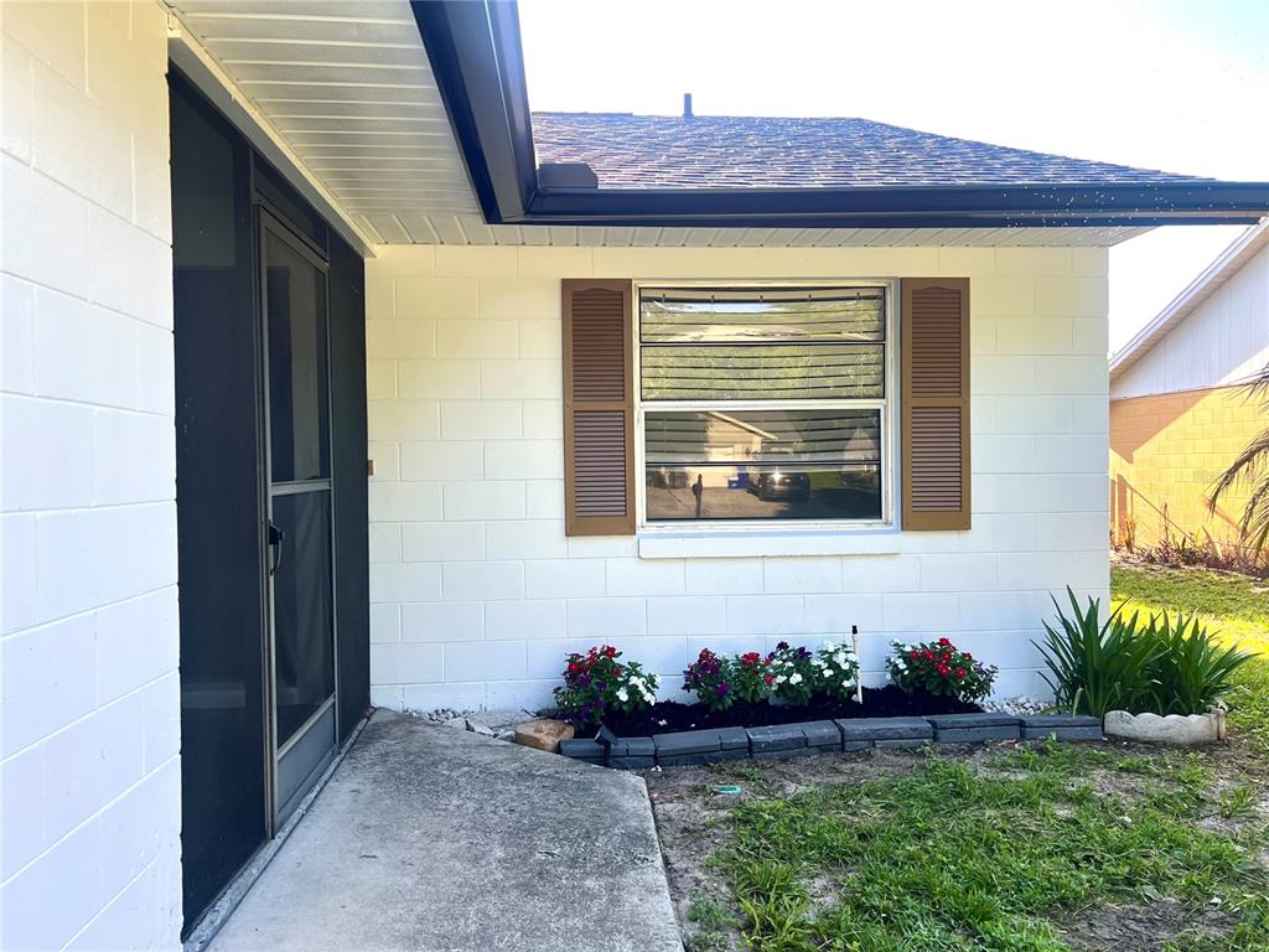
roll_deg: +0.6
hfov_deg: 67.3
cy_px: 476
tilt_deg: -0.5
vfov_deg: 53.1
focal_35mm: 26
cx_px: 634
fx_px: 953
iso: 50
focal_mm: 5.7
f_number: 1.5
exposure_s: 1/410
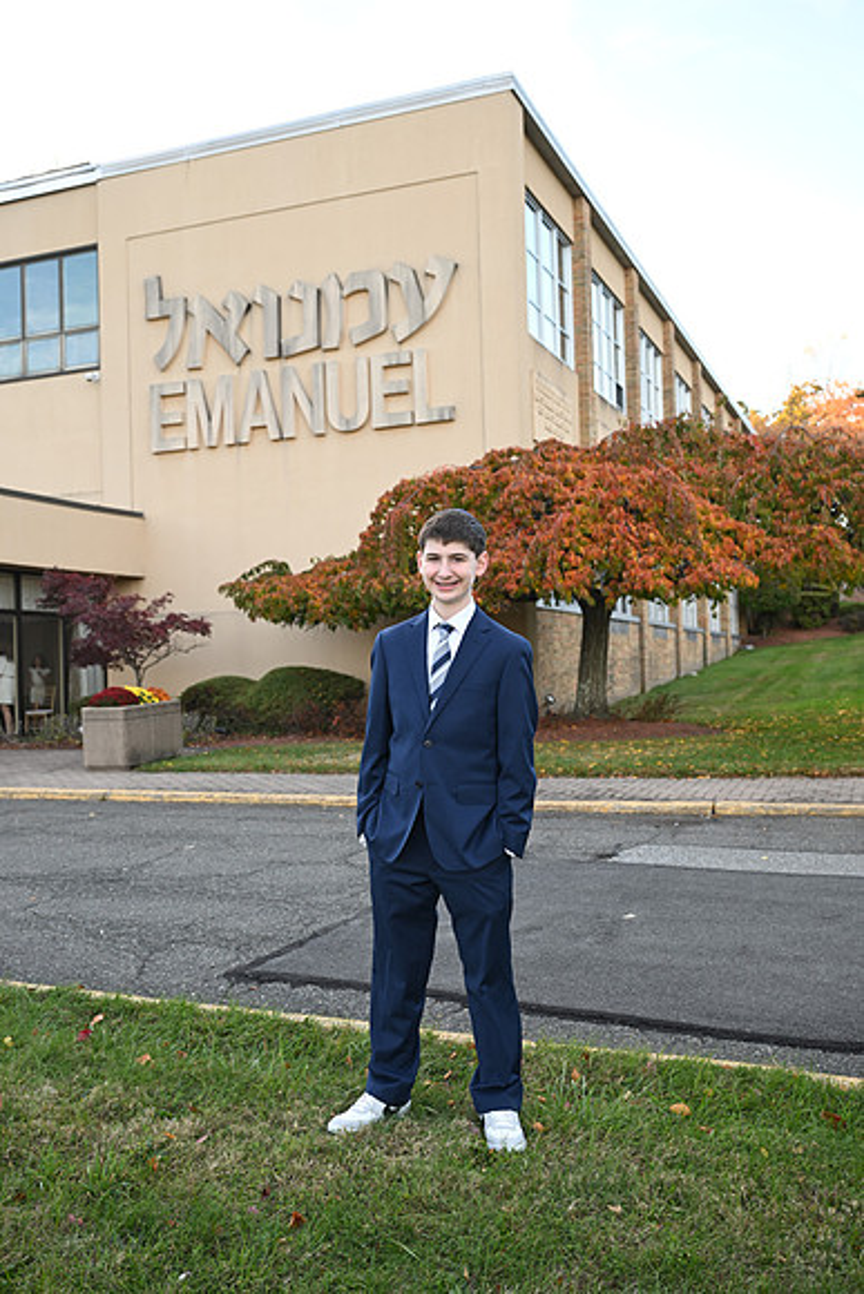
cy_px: 647
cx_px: 432
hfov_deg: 39.4
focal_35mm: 34
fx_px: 1205
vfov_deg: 56.5
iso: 160
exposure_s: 1/100
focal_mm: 33.5
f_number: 5
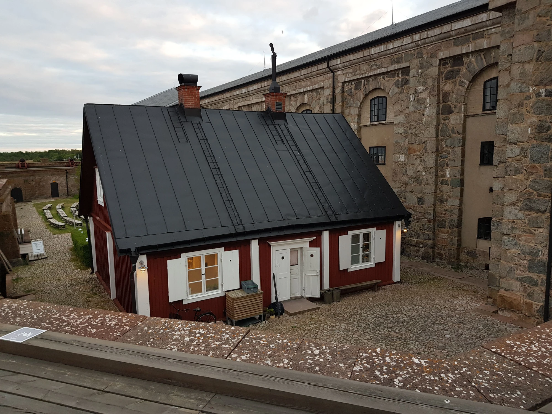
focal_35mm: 26
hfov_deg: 67.3
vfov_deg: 53.1
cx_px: 276
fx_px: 415
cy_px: 207
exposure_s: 1/100
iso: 80
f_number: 1.7
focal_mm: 4.2
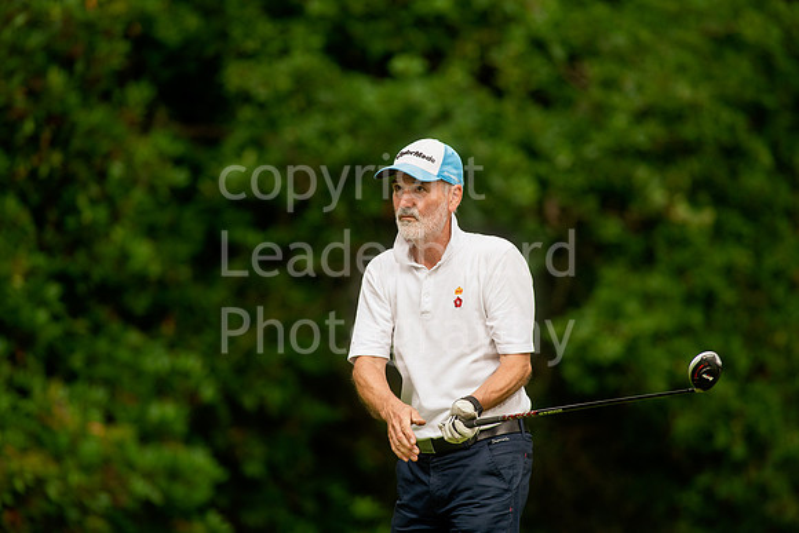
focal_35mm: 300
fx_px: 6660
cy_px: 266
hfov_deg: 6.9
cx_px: 400
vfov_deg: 4.6
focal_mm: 300
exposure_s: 1/2000
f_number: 4
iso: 500
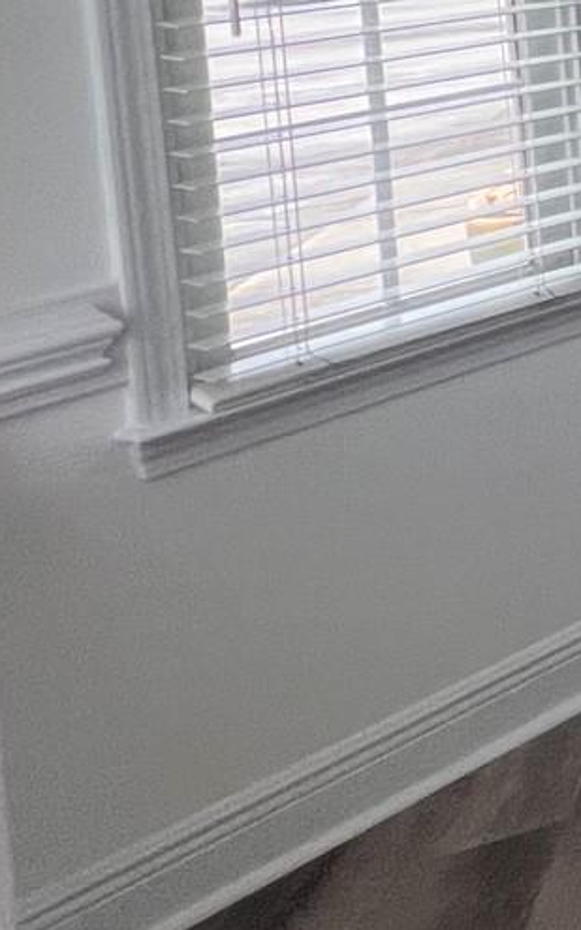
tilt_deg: -4.1
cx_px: 1848
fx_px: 1445
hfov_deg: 10.7
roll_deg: +2.8
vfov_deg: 30.6
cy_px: -165
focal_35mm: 57
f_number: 1.8
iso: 64
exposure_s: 1/120
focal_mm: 1.57
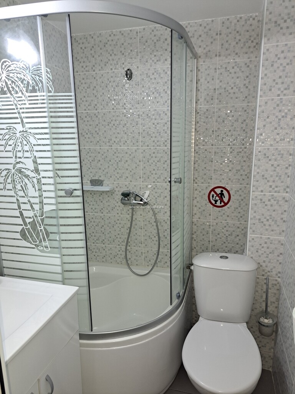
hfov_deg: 56.8
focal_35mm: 24
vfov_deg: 71.6
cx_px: 148
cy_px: 197
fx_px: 273
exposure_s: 1/50
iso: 125
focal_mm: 5.23
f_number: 1.8
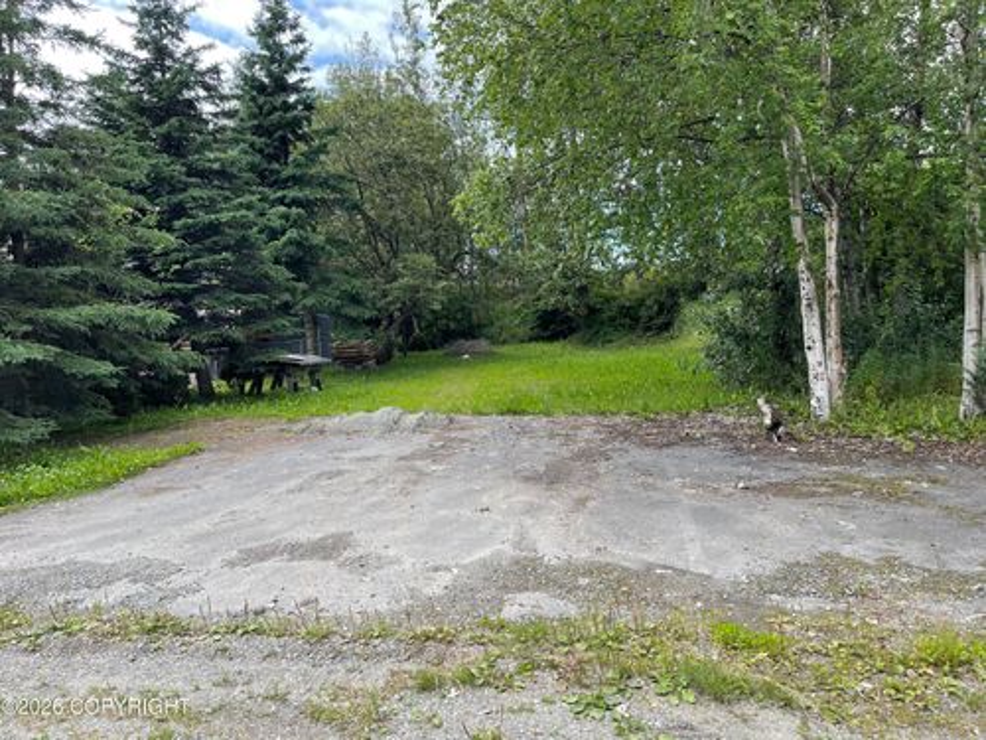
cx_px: 493
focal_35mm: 25
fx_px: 712
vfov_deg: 54.9
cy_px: 370
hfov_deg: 69.4
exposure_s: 1/855
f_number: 1.6
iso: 32
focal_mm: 5.1
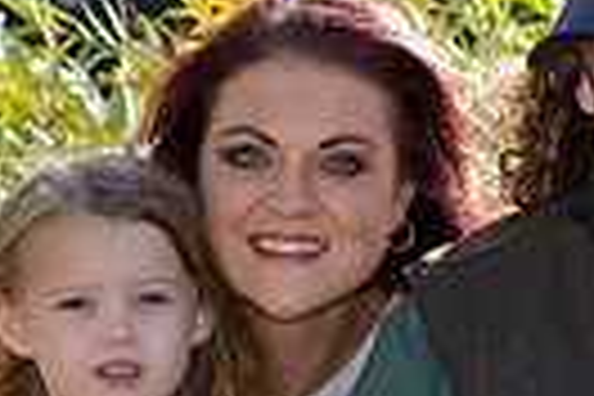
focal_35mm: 352
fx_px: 5808
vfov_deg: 3.9
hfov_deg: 5.8
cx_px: 652
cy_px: 367
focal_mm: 80
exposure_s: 1/800
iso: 640
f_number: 5.6
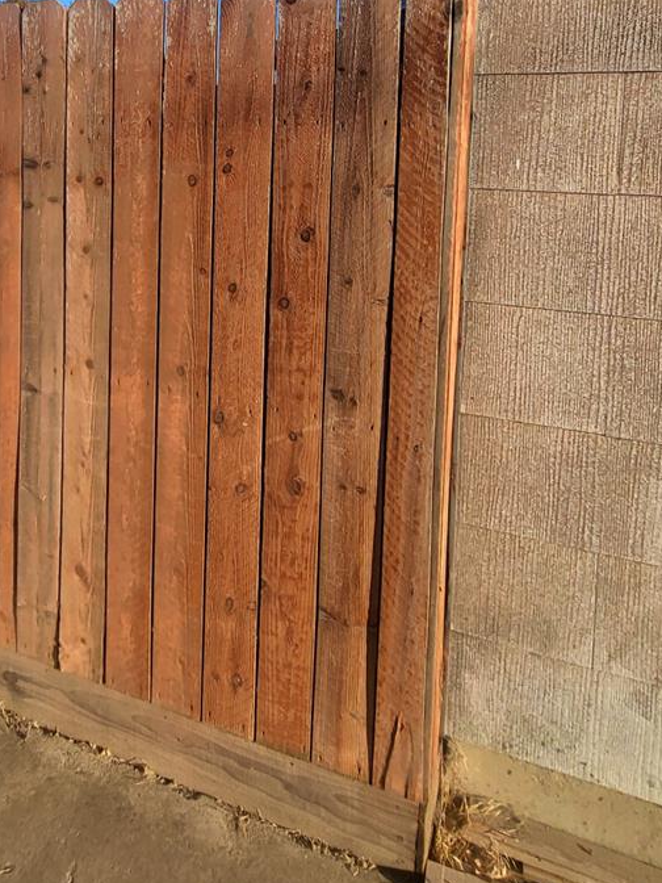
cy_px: 204
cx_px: 166
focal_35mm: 29
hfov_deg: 46.5
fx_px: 739
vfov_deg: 58.0
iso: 32
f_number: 2.2
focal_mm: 1.74
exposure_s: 1/645
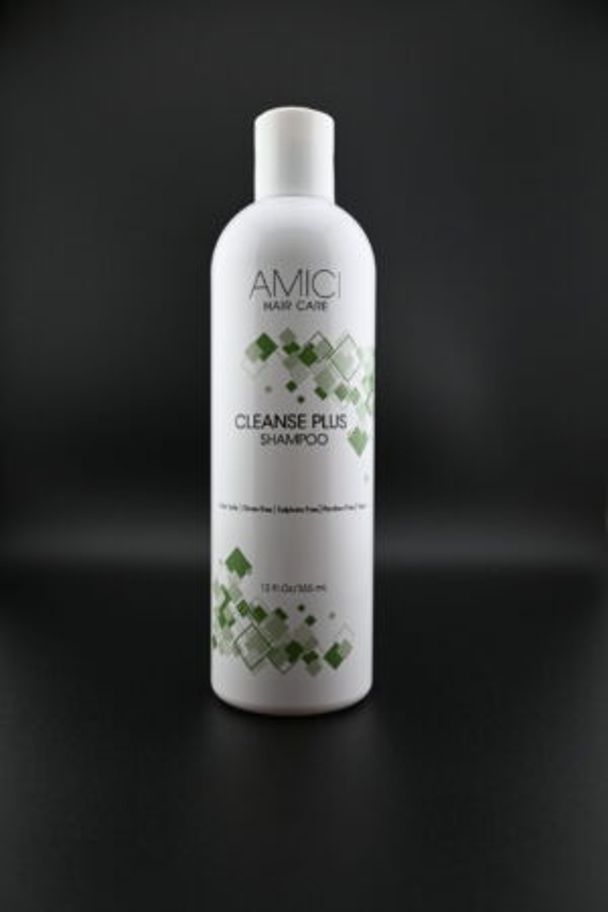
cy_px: 456
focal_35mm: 31
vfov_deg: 60.7
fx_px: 779
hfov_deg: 42.6
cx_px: 304
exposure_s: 1/250
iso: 400
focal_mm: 20.5
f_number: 3.8
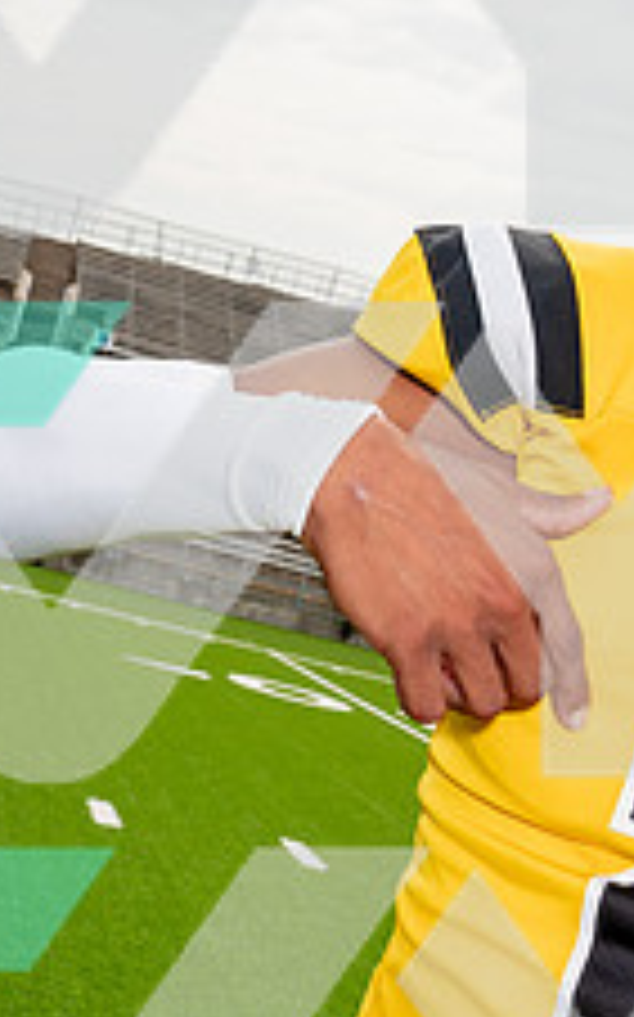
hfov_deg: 18.0
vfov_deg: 30.2
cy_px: 542
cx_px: 805
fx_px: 1882
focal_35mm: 68
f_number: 8
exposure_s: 1/250
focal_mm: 26
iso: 100
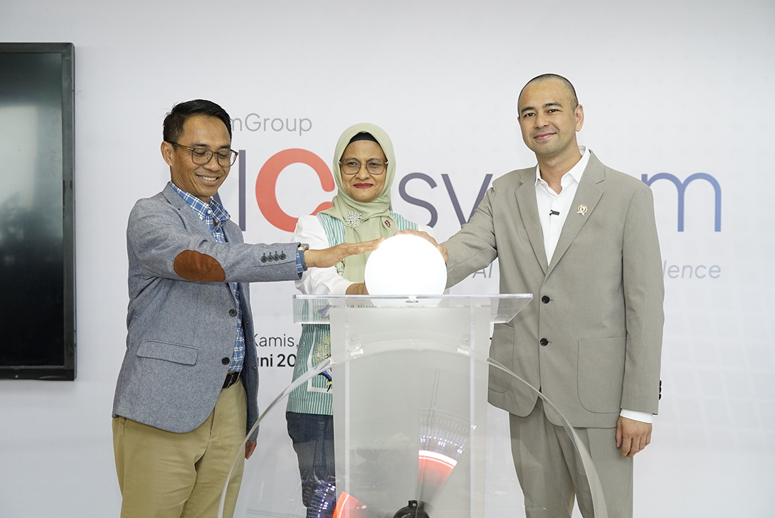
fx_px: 1292
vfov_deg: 22.7
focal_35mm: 60
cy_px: 259
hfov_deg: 33.4
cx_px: 388
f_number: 4.5
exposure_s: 1/160
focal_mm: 60
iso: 1600
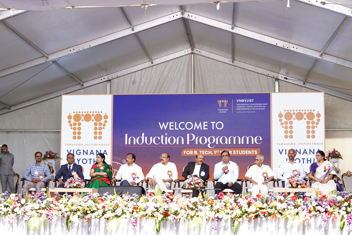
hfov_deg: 28.8
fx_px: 684
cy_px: 118
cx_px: 176
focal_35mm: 70
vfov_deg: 19.5
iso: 1250
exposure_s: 1/160
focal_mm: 70
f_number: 6.3
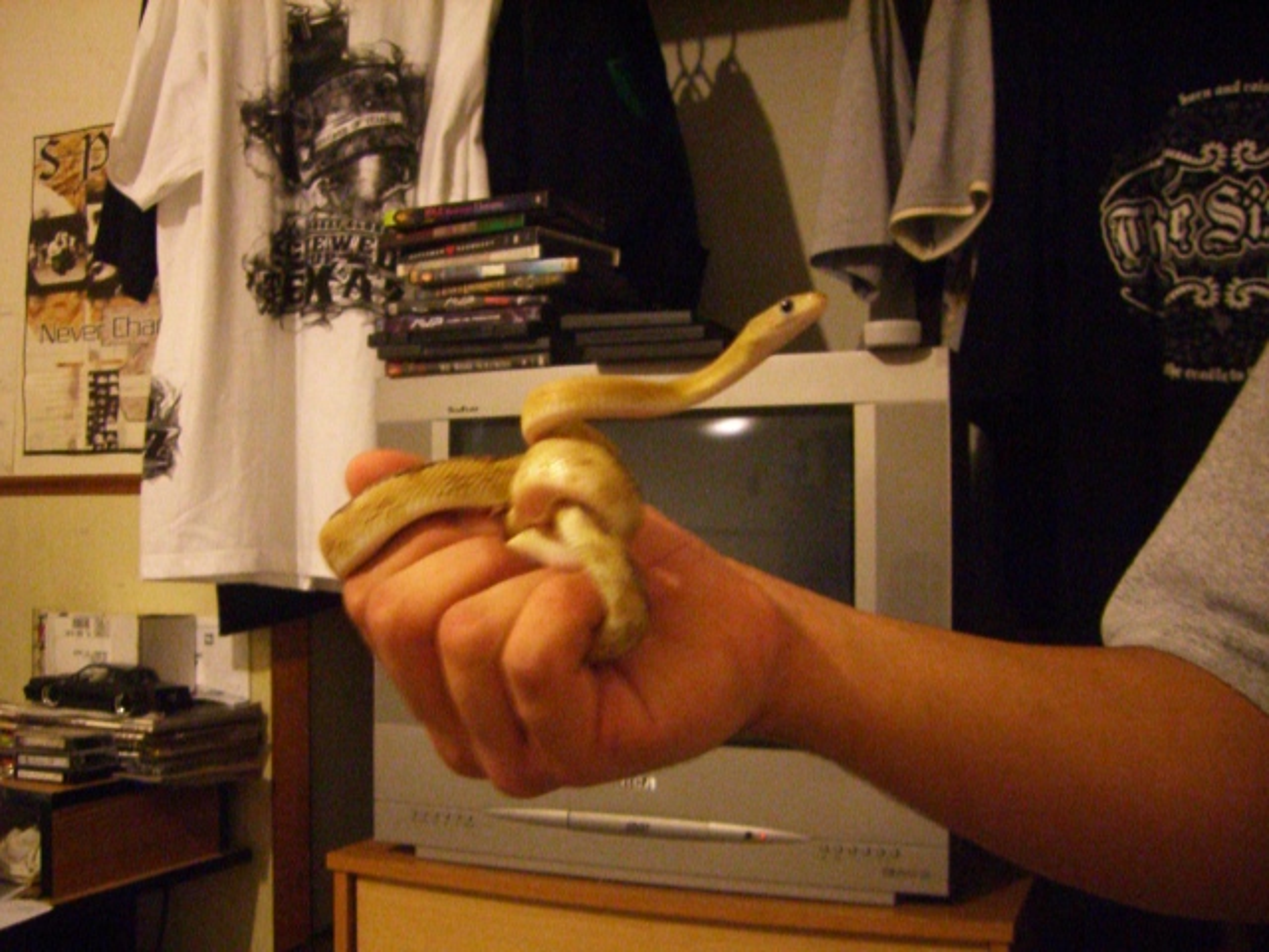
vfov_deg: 37.7
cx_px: 634
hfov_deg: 49.0
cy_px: 476
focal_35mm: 38
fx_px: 1393
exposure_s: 1/15
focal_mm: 6.2
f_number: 2.7
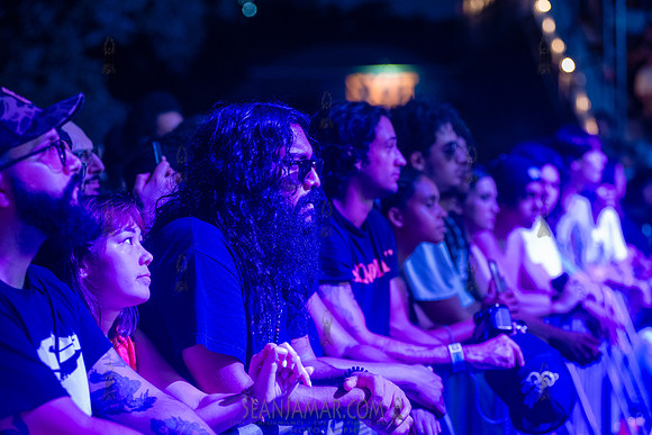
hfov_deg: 20.4
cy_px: 218
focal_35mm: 100
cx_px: 326
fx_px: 1811
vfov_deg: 13.7
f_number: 3.5
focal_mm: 100
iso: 4000
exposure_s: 1/125
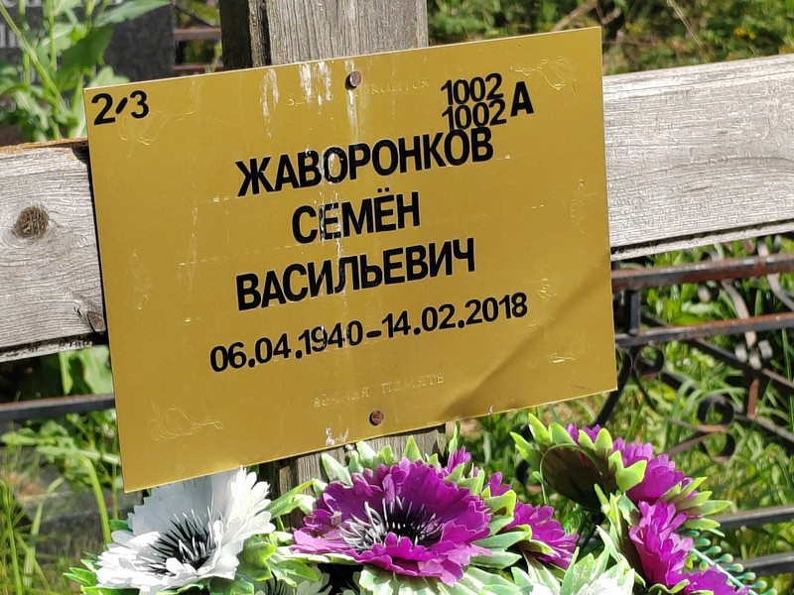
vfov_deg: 15.7
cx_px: 397
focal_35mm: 94
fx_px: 2156
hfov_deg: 20.9
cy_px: 298
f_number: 1.9
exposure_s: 1/1100
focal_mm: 5.52
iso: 100
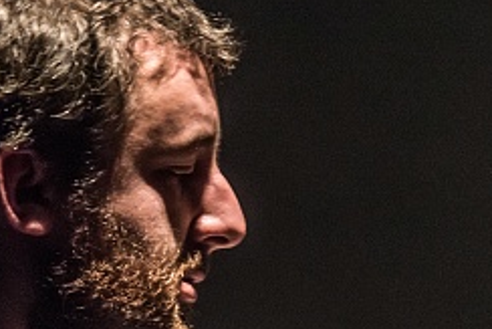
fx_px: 5839
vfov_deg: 3.2
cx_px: 407
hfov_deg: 4.8
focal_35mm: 427
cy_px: 411
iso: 3200
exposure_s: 1/80
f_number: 2.8
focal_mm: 145
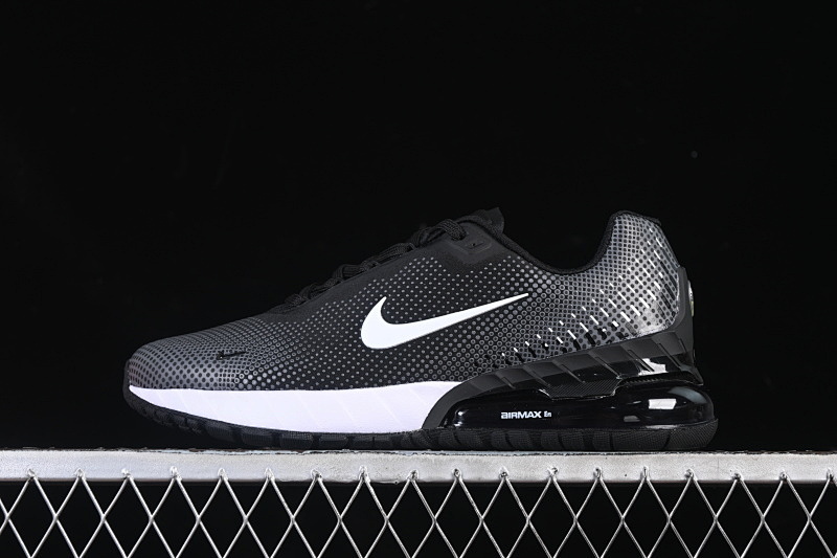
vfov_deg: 18.2
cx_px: 418
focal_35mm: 75
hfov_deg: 27.0
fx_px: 1743
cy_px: 279
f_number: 6.3
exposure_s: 1/60
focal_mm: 50
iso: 160
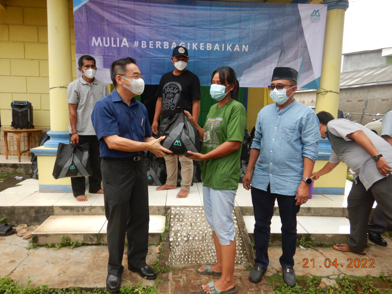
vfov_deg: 56.8
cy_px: 147
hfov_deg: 71.6
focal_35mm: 24
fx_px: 272
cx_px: 196
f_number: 2.8
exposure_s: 1/500
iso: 125
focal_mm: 4.3
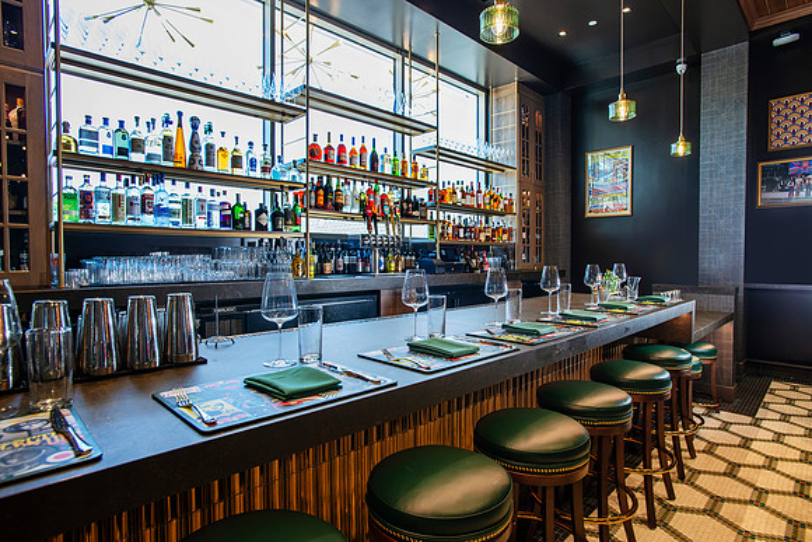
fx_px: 441
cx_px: 406
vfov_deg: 63.1
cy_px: 271
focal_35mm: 20
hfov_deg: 85.3
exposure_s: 1/30
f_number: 6.3
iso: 250
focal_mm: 19
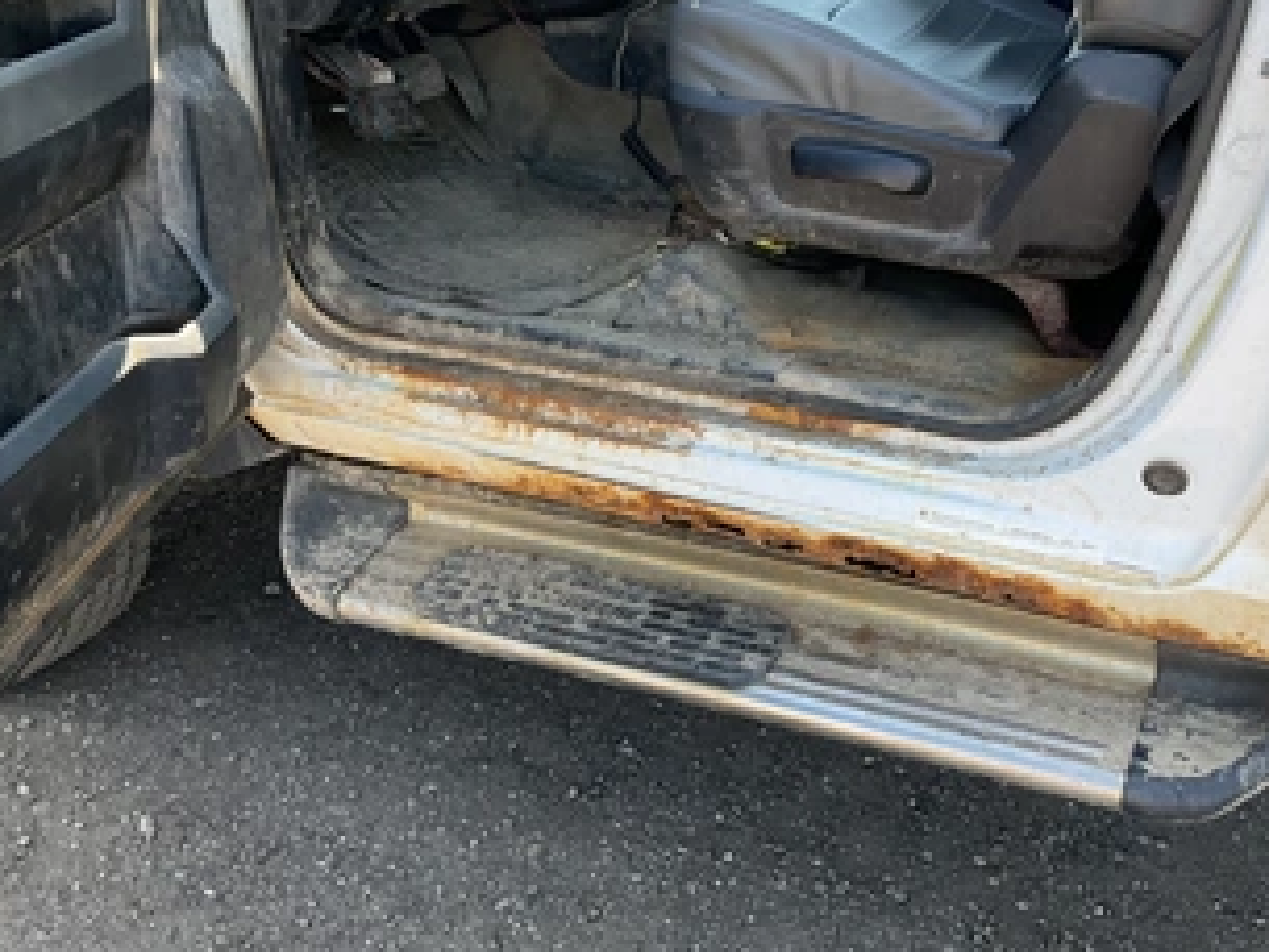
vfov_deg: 37.7
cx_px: 749
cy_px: 449
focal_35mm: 38
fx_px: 1394
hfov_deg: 48.7
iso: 25
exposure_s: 1/212
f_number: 1.8
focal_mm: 3
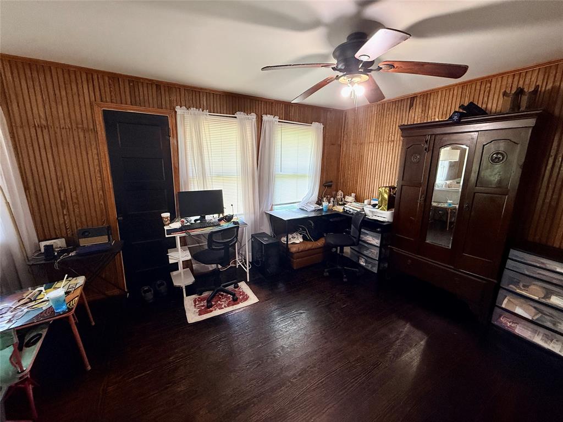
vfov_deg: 85.7
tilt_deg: -12.6
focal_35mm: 14
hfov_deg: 102.1
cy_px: 211
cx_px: 282
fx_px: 228
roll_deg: -0.5
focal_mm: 2.22
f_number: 2.2
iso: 200
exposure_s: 1/60
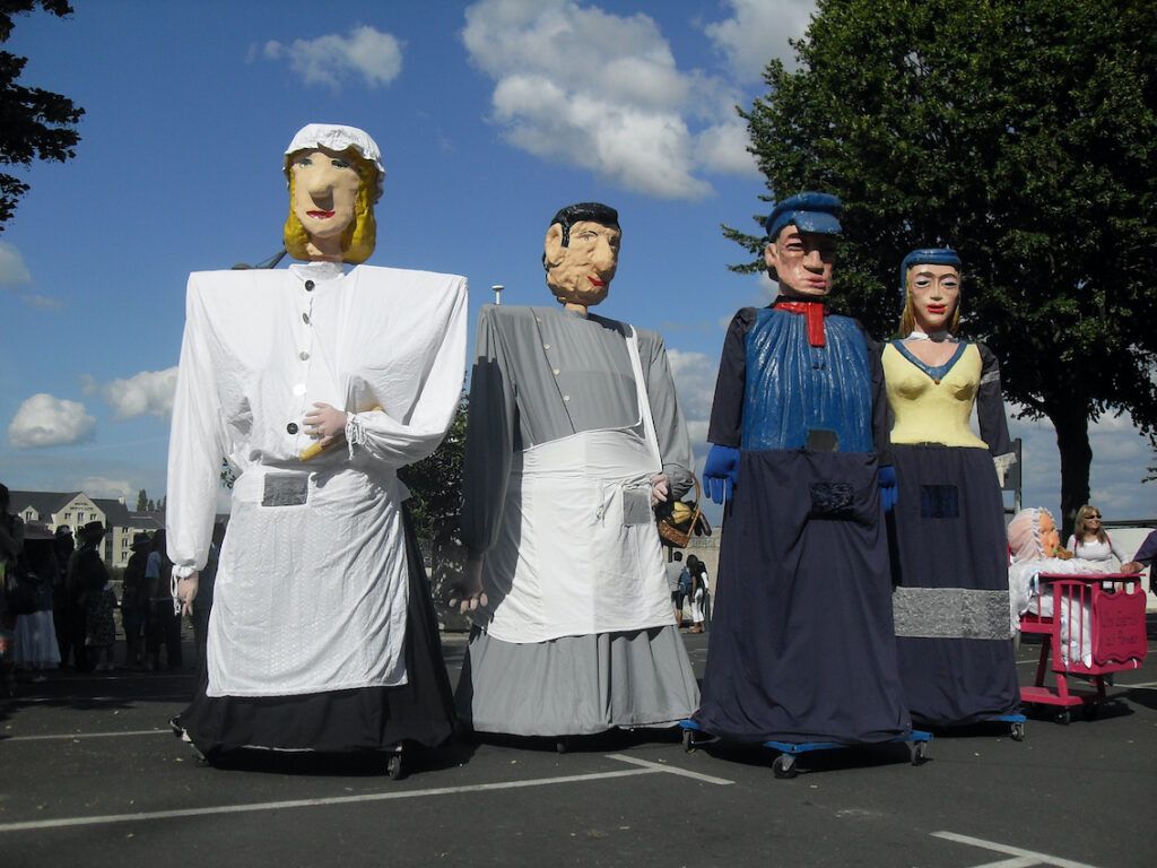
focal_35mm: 37
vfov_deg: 38.7
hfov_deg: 50.1
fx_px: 1237
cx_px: 578
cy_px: 434
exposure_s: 1/250
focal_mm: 6.3
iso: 80
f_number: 8.9
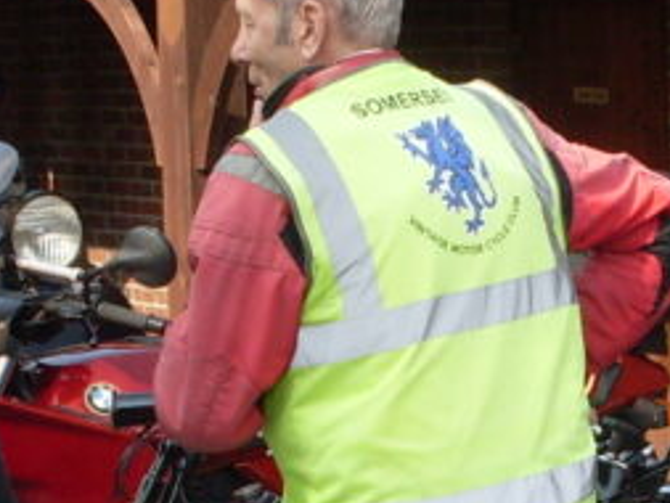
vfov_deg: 9.5
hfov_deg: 12.6
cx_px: 696
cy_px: 553
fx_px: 2982
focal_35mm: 154
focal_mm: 6.3
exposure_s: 1/90
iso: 80
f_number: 8.4
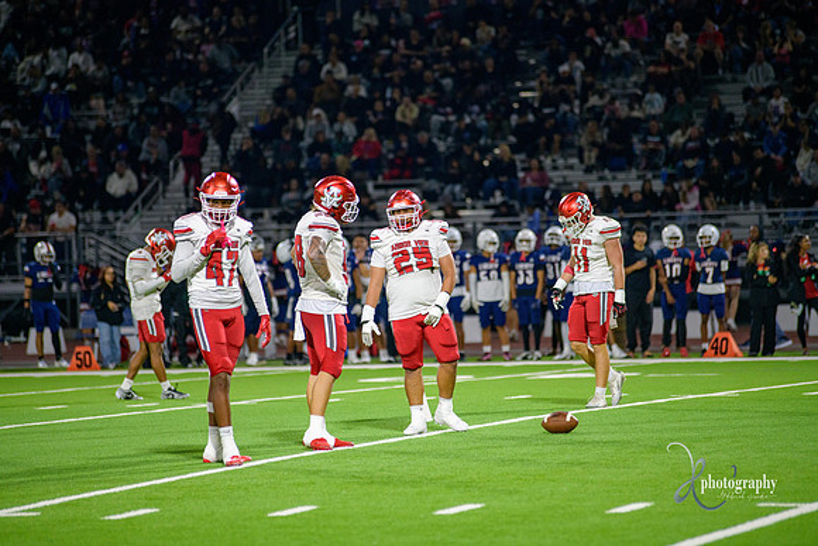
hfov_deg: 10.3
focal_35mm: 200
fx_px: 4545
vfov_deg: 6.9
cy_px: 273
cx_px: 409
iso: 2000
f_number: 2.8
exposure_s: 1/320
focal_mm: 200
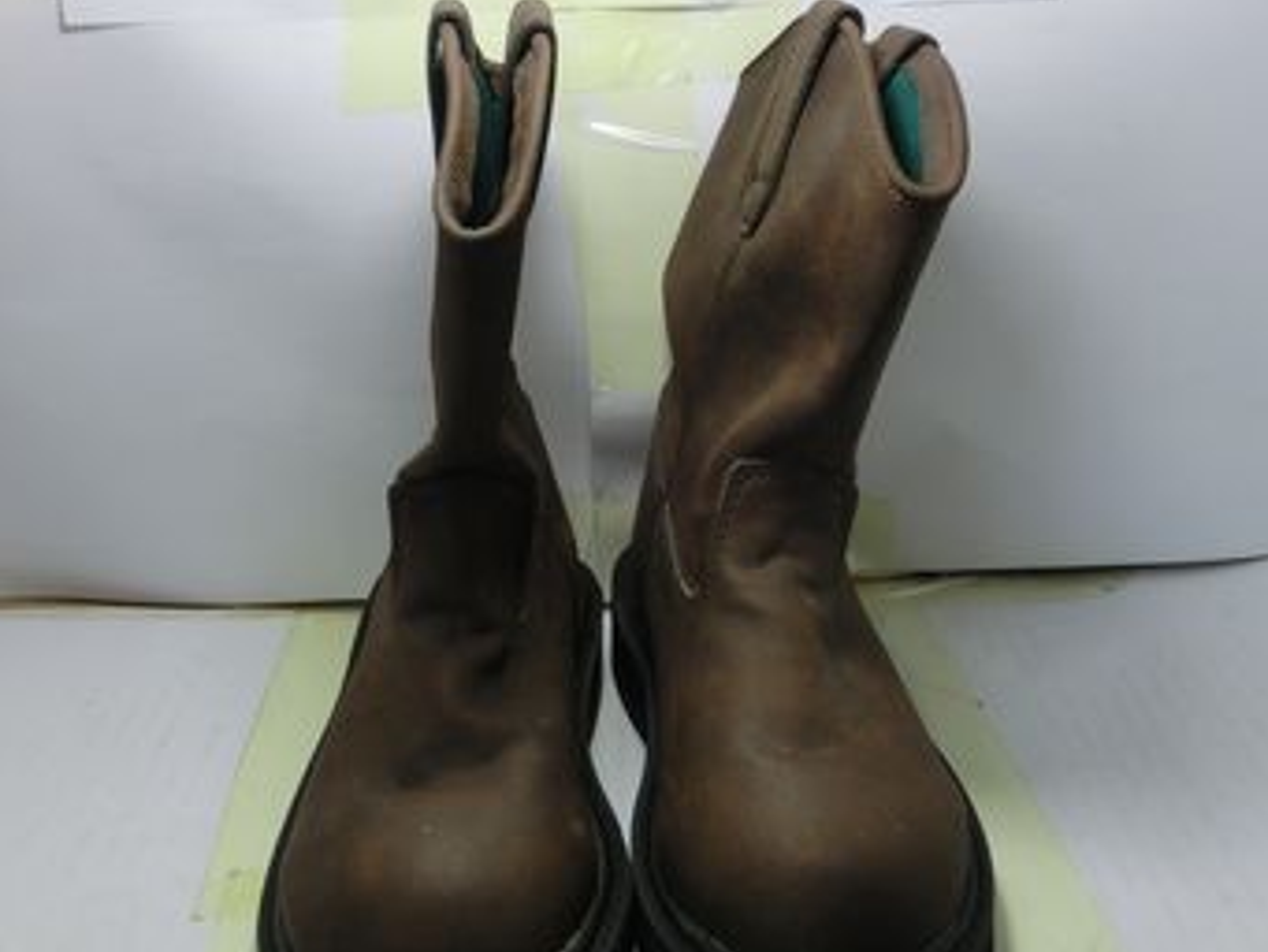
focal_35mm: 41
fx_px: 1502
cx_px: 658
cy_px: 493
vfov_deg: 35.2
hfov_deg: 45.8
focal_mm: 5
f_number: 3
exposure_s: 1/125
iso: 100
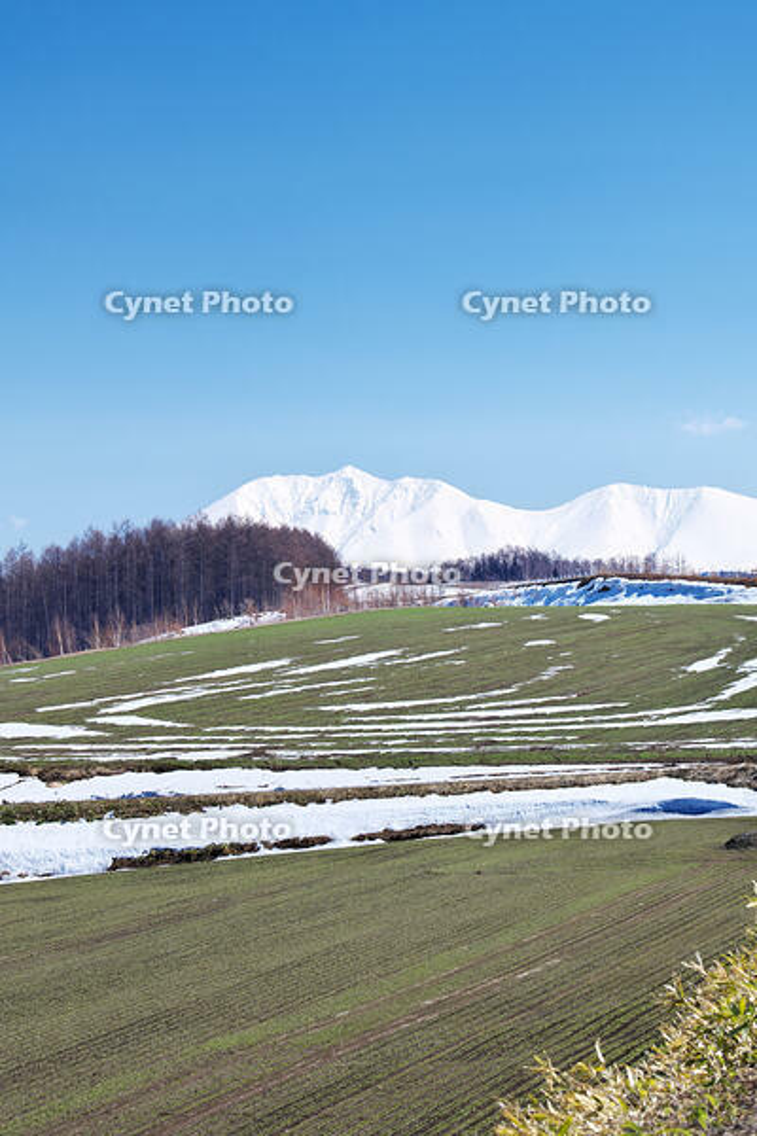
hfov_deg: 11.4
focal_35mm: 120
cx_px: 378
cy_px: 568
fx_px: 3785
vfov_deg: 17.1
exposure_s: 1/125
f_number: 13
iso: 100
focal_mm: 120
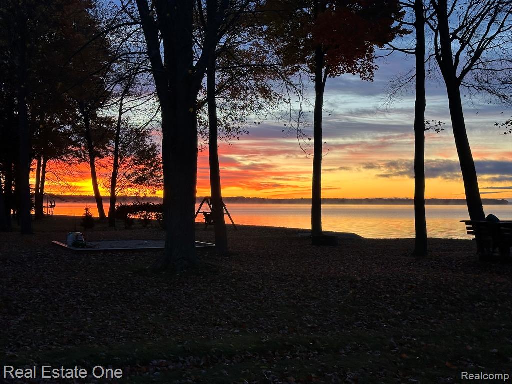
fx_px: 710
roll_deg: -0.7
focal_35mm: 48
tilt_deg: +0.7
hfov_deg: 39.7
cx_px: 256
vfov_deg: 30.3
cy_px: 192
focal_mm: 6.86
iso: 80
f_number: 1.78
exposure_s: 1/76
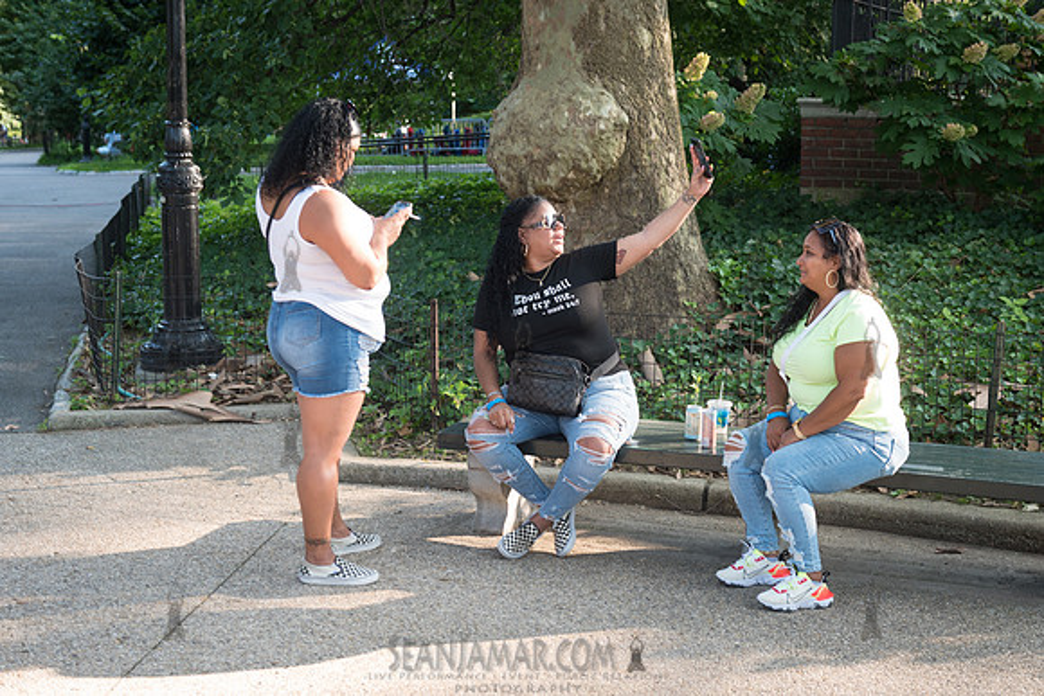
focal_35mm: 54
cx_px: 563
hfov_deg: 37.1
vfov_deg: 25.3
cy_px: 343
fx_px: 1553
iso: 200
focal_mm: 42
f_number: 4
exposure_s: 1/100
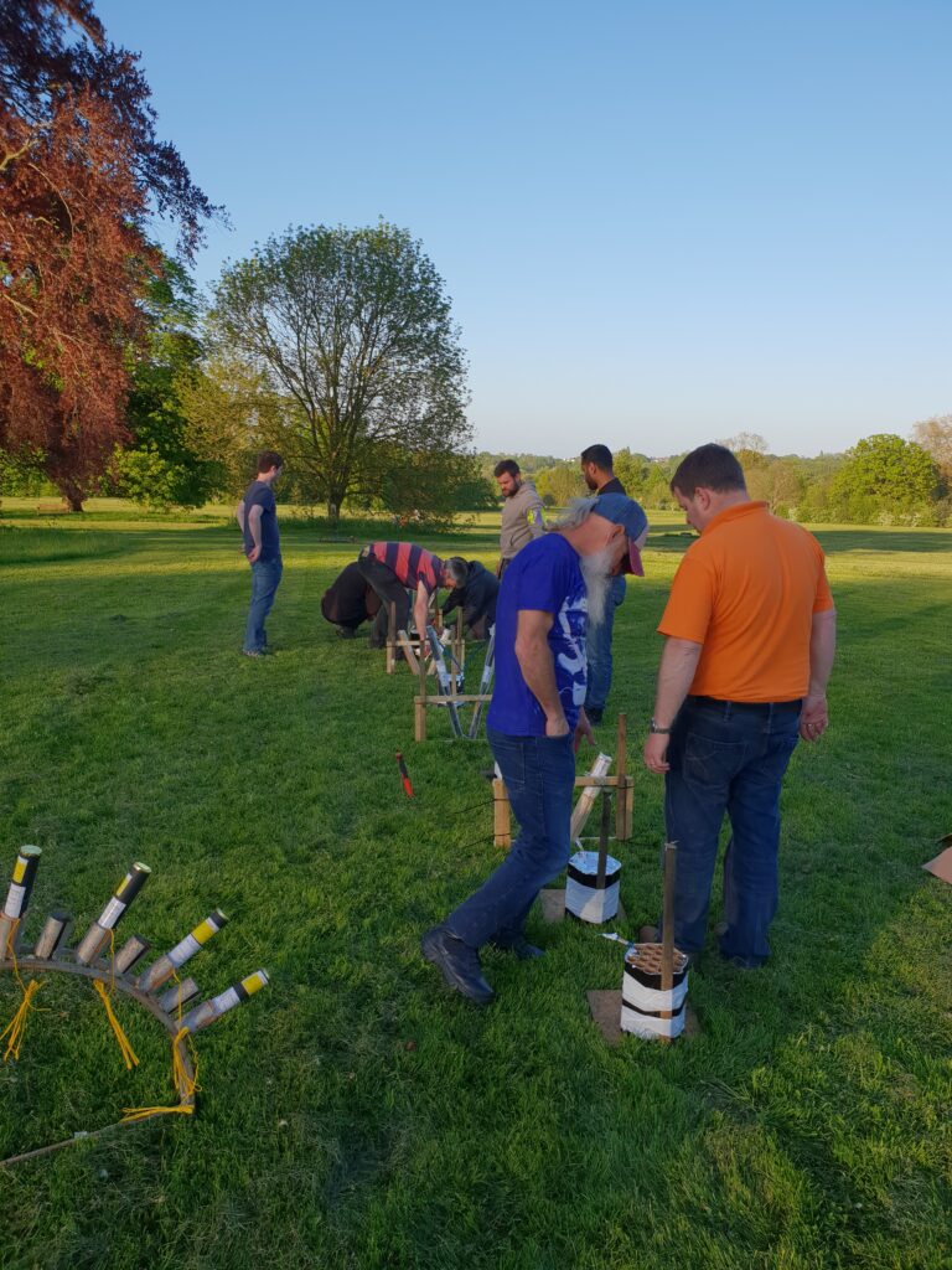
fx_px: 953
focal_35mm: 26
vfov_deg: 67.3
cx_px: 476
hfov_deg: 53.1
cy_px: 635
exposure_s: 1/622
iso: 50
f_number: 2.4
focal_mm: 4.3
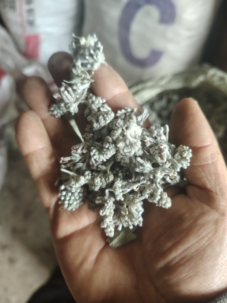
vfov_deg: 71.6
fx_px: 210
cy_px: 152
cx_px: 114
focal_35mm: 24
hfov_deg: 56.8
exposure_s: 1/33.3
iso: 1019
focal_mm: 5.25
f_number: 1.75
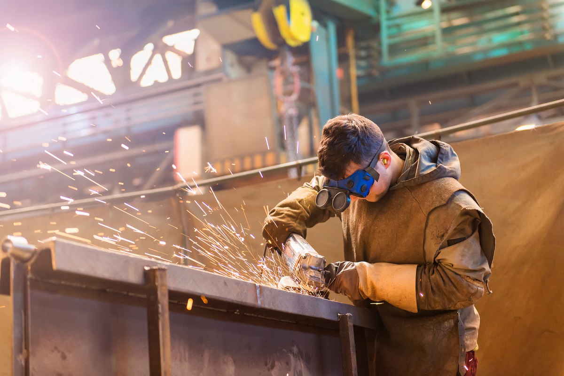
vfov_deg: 19.5
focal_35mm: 70
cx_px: 282
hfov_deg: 28.8
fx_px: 1097
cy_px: 188
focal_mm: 70
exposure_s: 1/125
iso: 1600
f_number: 2.8
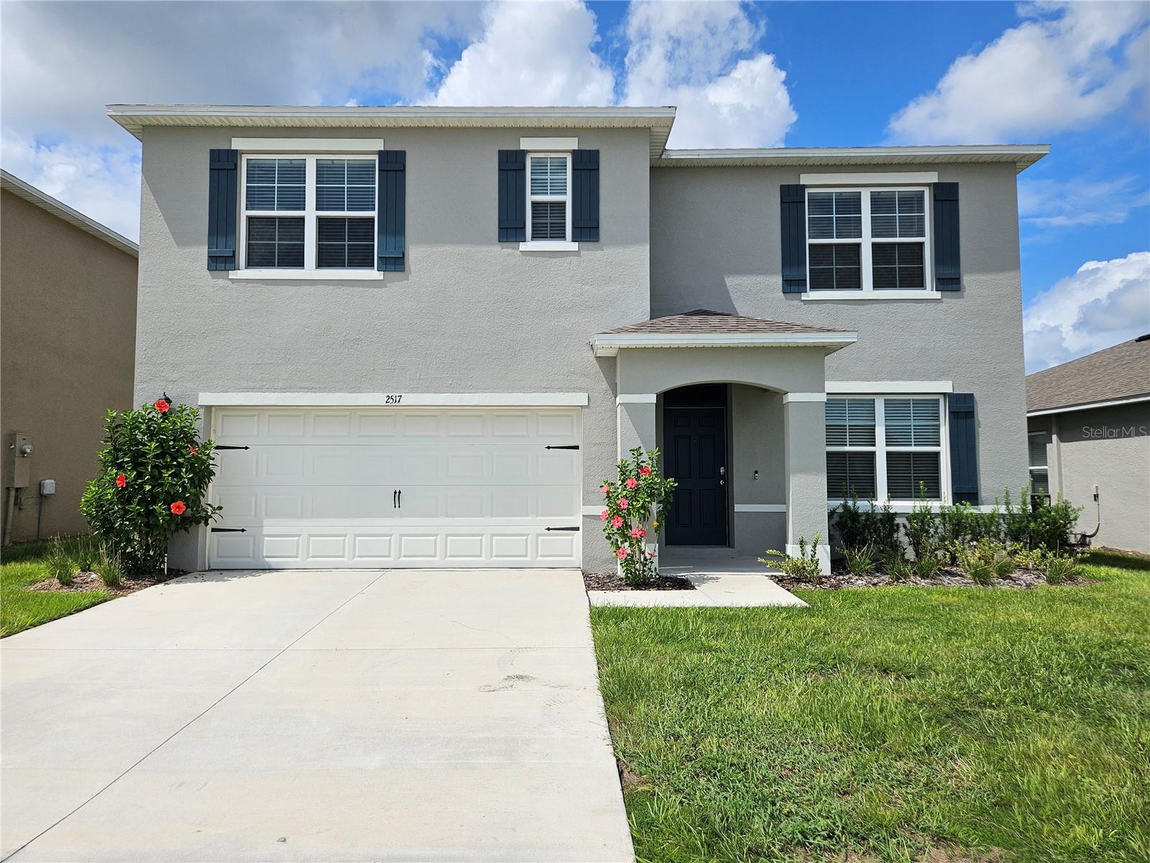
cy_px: 432
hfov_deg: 73.9
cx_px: 575
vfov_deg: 58.9
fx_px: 764
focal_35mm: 23
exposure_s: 1/4361
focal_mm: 5.4
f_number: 1.8
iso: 25
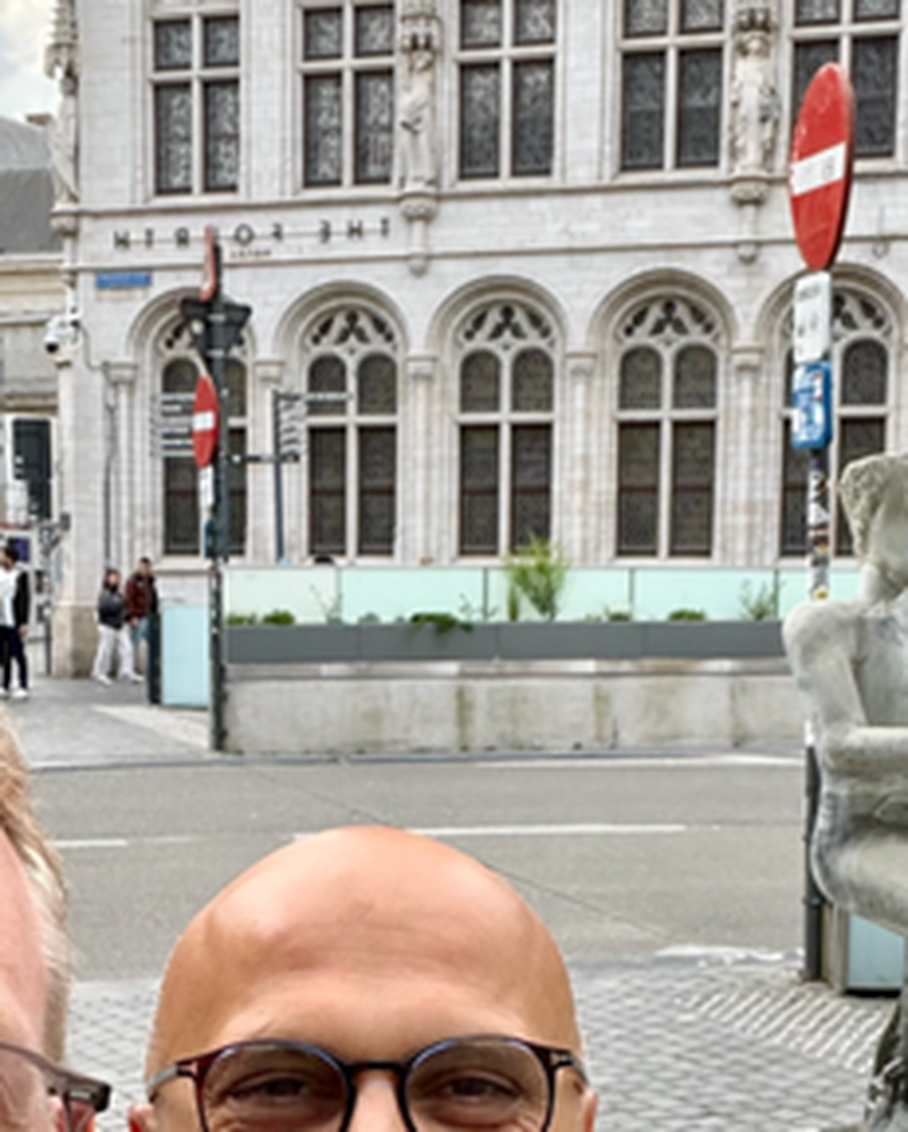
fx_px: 2247
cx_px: 257
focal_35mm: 67
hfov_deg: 22.7
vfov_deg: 27.8
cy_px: 890
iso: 32
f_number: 1.9
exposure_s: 1/243
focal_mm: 2.71
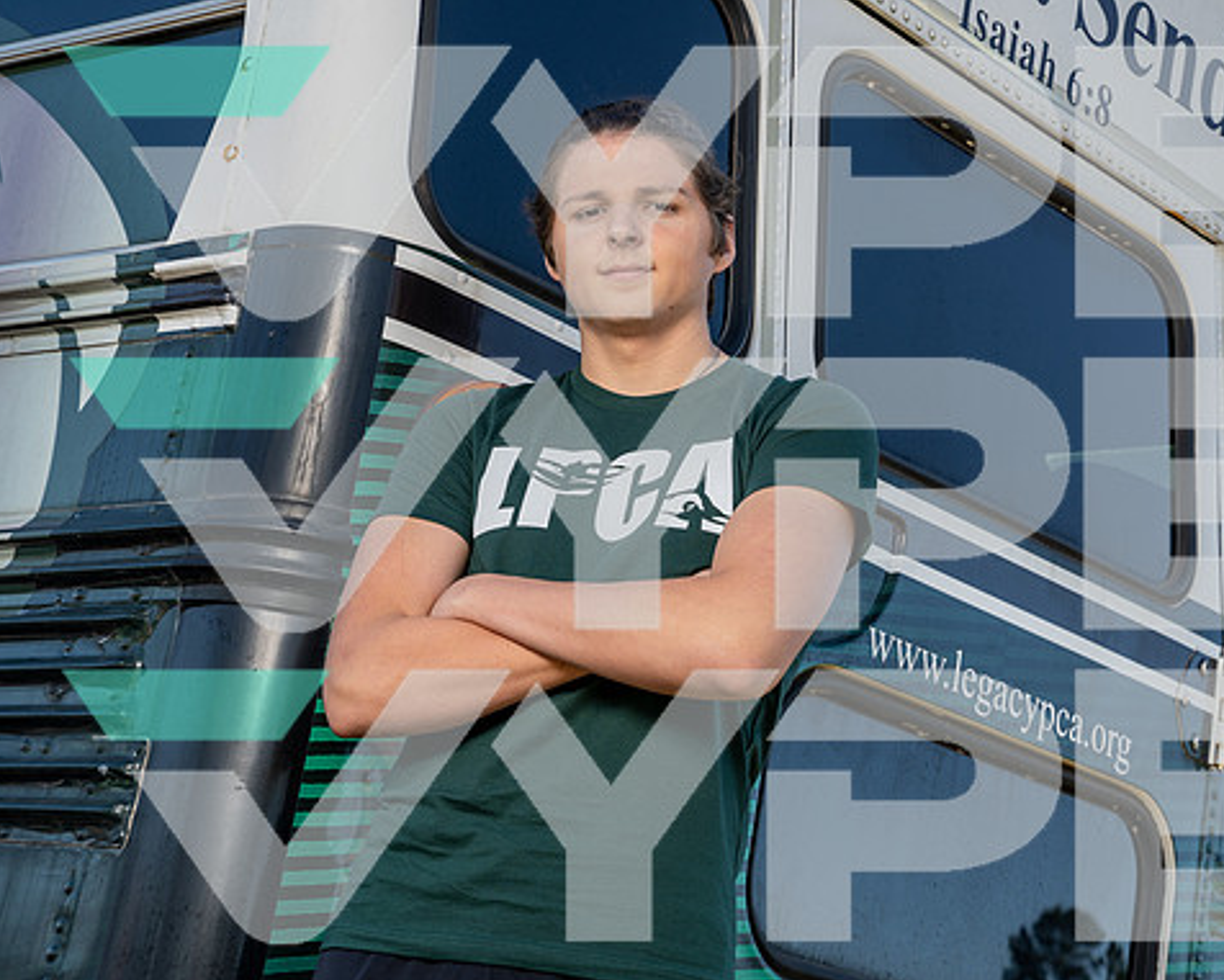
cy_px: 495
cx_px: 725
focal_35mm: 80
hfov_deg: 23.8
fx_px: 2899
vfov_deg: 19.2
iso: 320
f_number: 8
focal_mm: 70
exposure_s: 1/250
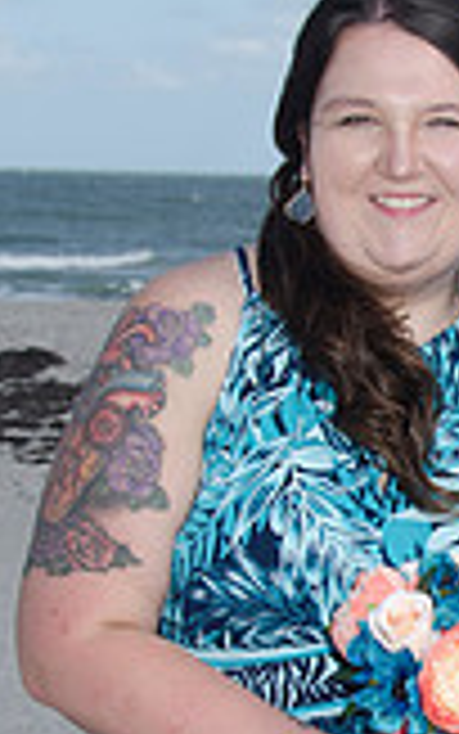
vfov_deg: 15.4
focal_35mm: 135
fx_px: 2700
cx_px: 657
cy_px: 531
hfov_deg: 9.5
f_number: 8
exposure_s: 1/250
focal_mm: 32
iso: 100
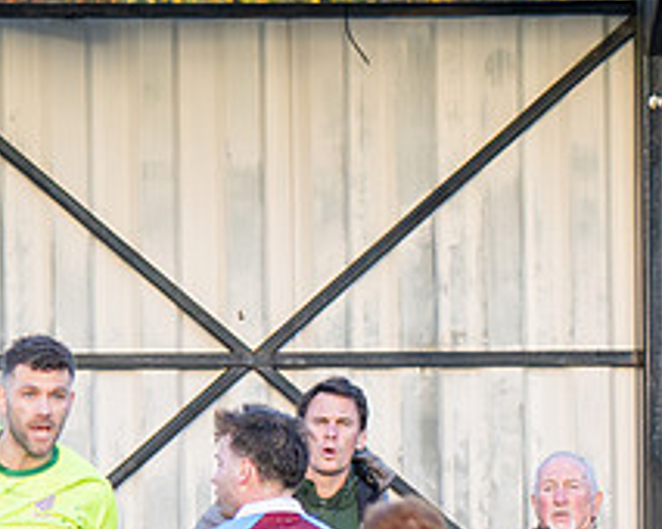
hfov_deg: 0.9
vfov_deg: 0.7
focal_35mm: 2265
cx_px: 230
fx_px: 44337
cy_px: 608
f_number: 3.5
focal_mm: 300
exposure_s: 1/1000
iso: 800
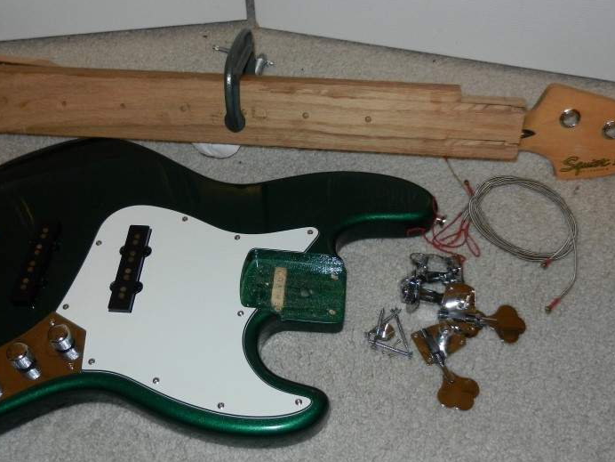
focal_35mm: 37
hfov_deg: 50.1
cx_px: 291
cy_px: 253
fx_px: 657
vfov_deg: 38.6
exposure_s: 1/30
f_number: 3.5
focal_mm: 4.5
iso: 200
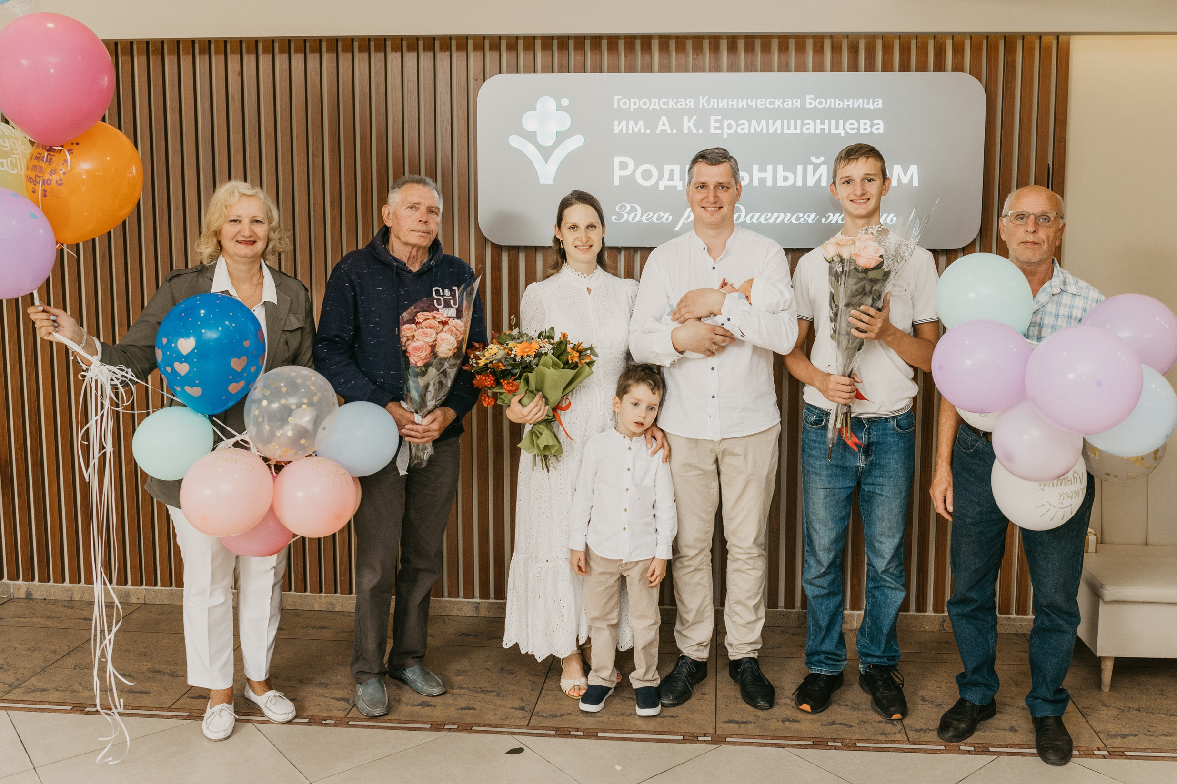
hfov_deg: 58.7
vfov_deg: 41.0
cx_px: 634
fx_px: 1046
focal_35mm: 32
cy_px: 345
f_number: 4
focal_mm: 26
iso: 200
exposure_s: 1/160
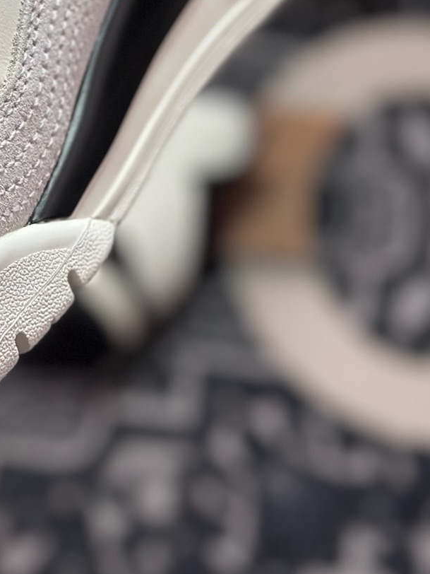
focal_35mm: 121
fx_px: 2004
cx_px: -40
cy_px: -4
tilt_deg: -56.0
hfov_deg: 12.1
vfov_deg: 16.0
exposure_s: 1/1590
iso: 80
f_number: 1.78
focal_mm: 6.86
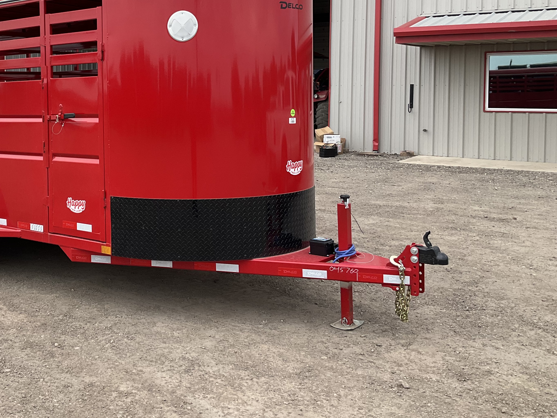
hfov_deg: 42.7
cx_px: 150
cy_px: 120
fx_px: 692
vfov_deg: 33.1
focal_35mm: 43
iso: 25
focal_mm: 3
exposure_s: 1/606
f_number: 1.8
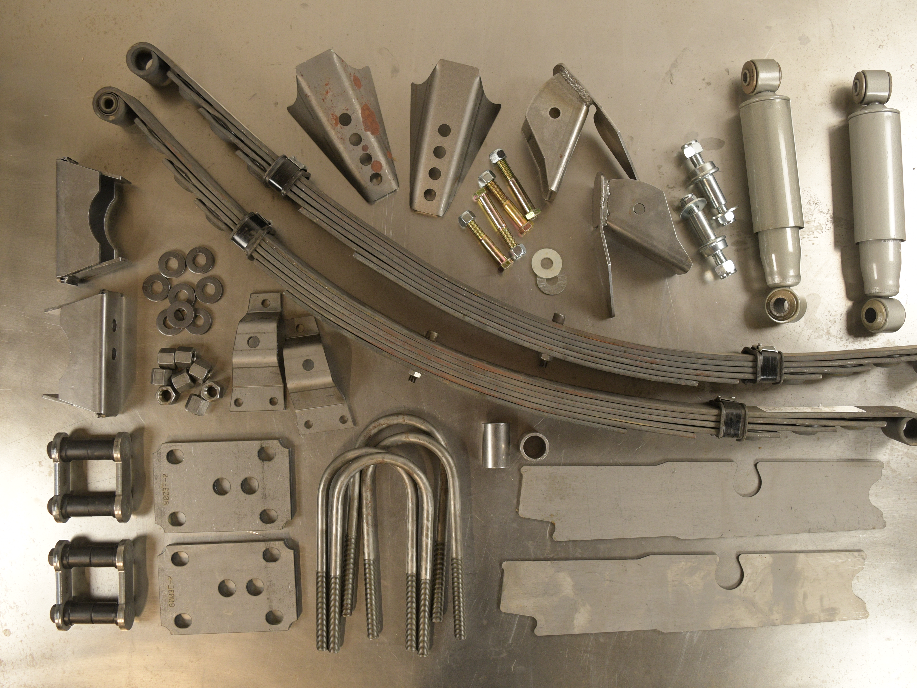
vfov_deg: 39.7
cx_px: 497
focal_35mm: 36
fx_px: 954
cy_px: 341
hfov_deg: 51.3
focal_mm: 22
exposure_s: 1/60
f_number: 5.6
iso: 800
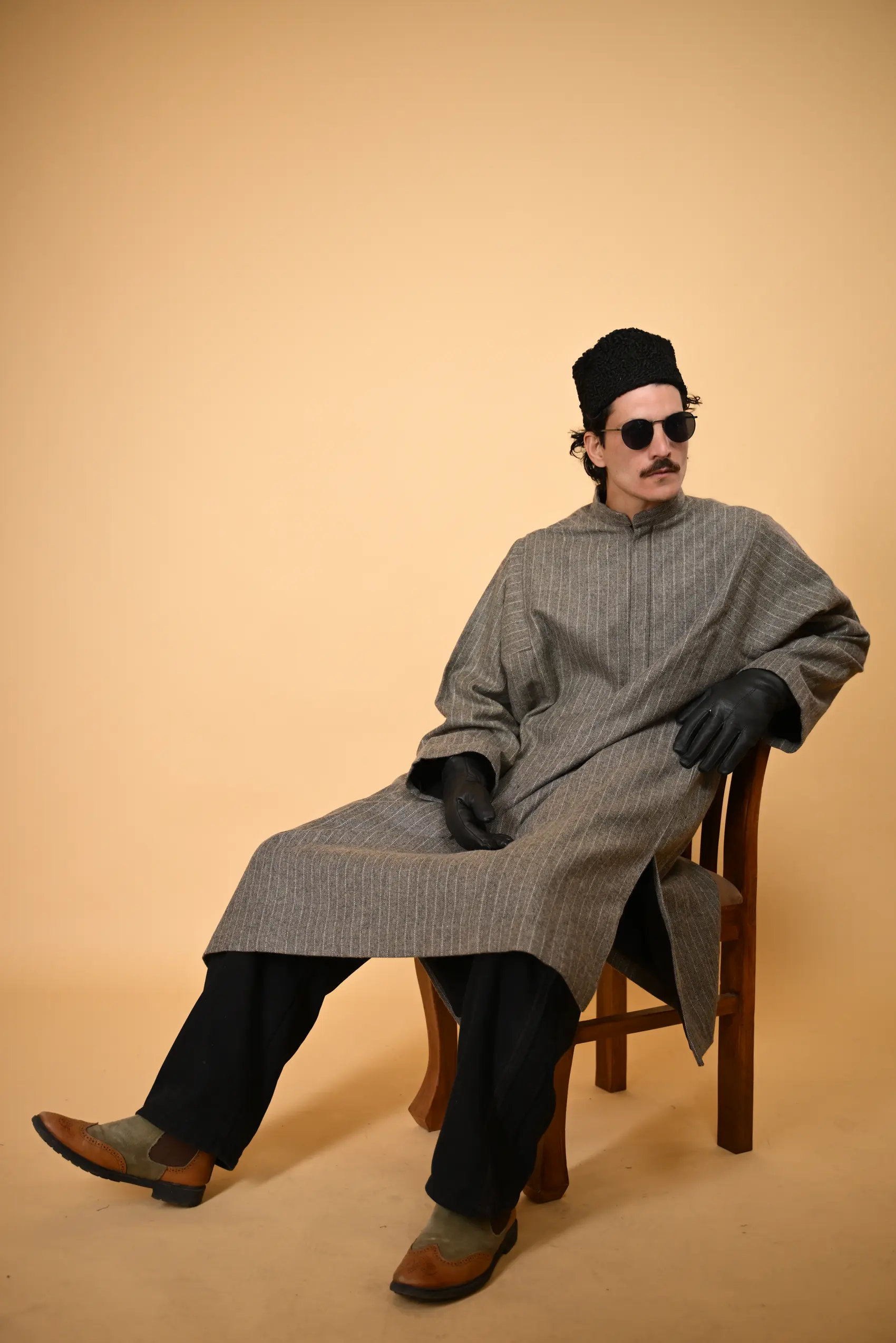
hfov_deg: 33.4
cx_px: 448
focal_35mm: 40
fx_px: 1493
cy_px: 672
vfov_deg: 48.5
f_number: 2.8
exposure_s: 1/320
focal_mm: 40
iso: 250
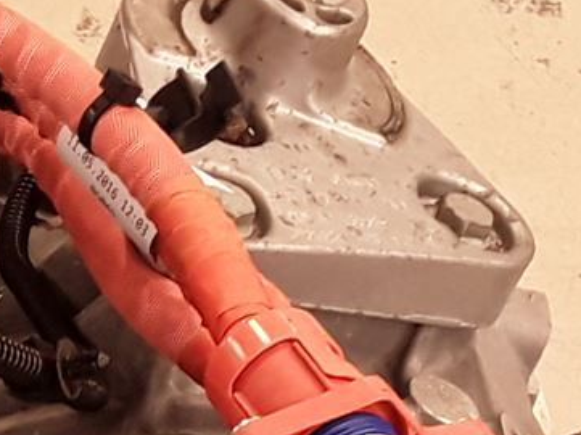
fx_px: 2666
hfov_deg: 12.1
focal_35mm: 159
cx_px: -124
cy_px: 733
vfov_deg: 9.0
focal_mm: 2.91
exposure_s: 1/33
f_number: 1.9
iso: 100
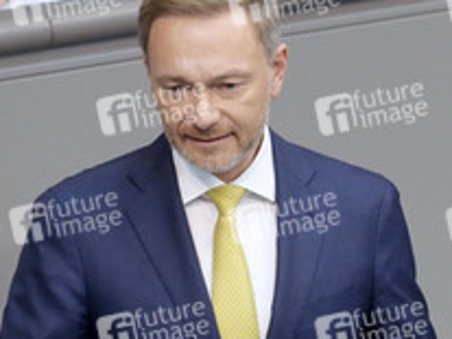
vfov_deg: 1.8
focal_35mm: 818
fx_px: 10675
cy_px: 273
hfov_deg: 2.4
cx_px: 313
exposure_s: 1/320
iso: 8000
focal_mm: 390
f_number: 6.3
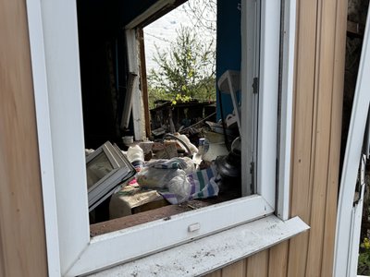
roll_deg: +0.3
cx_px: 185
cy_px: 138
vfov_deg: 56.8
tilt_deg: -7.1
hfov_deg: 71.6
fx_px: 257
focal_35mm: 24
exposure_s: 1/1869
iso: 80
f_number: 1.78
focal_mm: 6.76
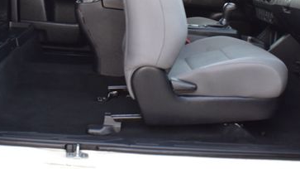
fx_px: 485
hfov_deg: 34.4
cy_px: 16
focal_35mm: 61
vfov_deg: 19.3
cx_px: 153
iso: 900
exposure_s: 1/15
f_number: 6.3
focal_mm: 22
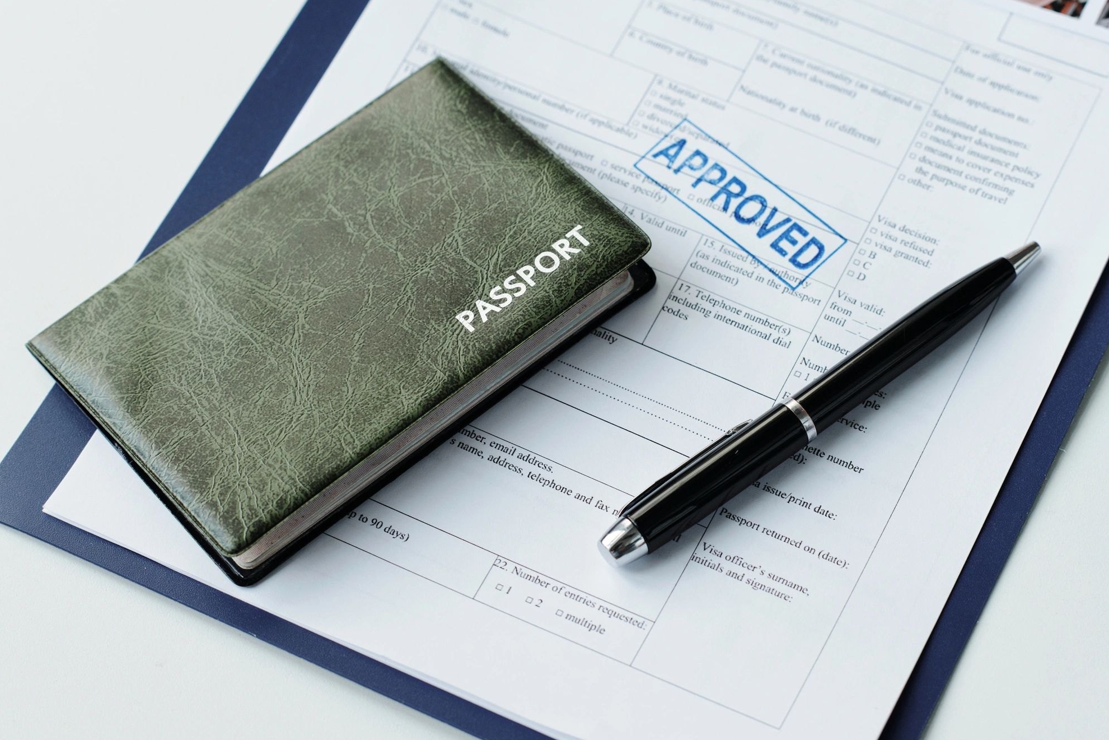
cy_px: 375
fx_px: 2803
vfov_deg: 15.0
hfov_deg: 22.4
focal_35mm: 91
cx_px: 593
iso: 640
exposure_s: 1/200
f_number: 5.6
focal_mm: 85
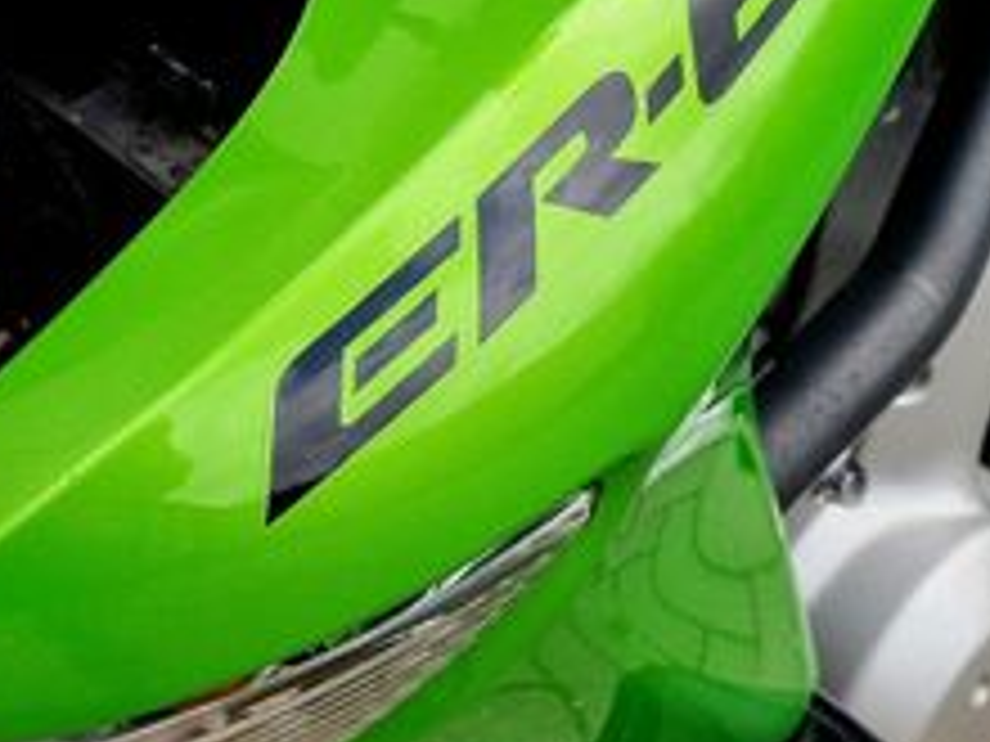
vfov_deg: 20.0
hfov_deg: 27.8
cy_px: -234
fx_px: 1916
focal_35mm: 67
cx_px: 86
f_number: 1.8
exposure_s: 1/588
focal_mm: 6.4
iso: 50
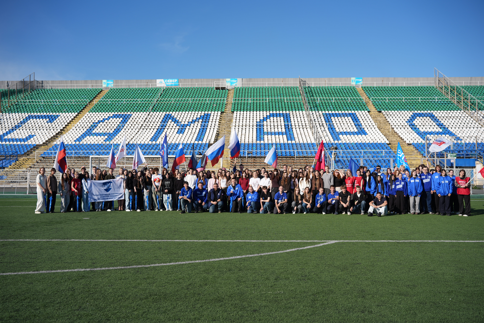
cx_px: 242
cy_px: 162
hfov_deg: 54.4
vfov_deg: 37.9
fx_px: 471
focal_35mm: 35
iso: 100
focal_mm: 35
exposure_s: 1/2000
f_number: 2.8
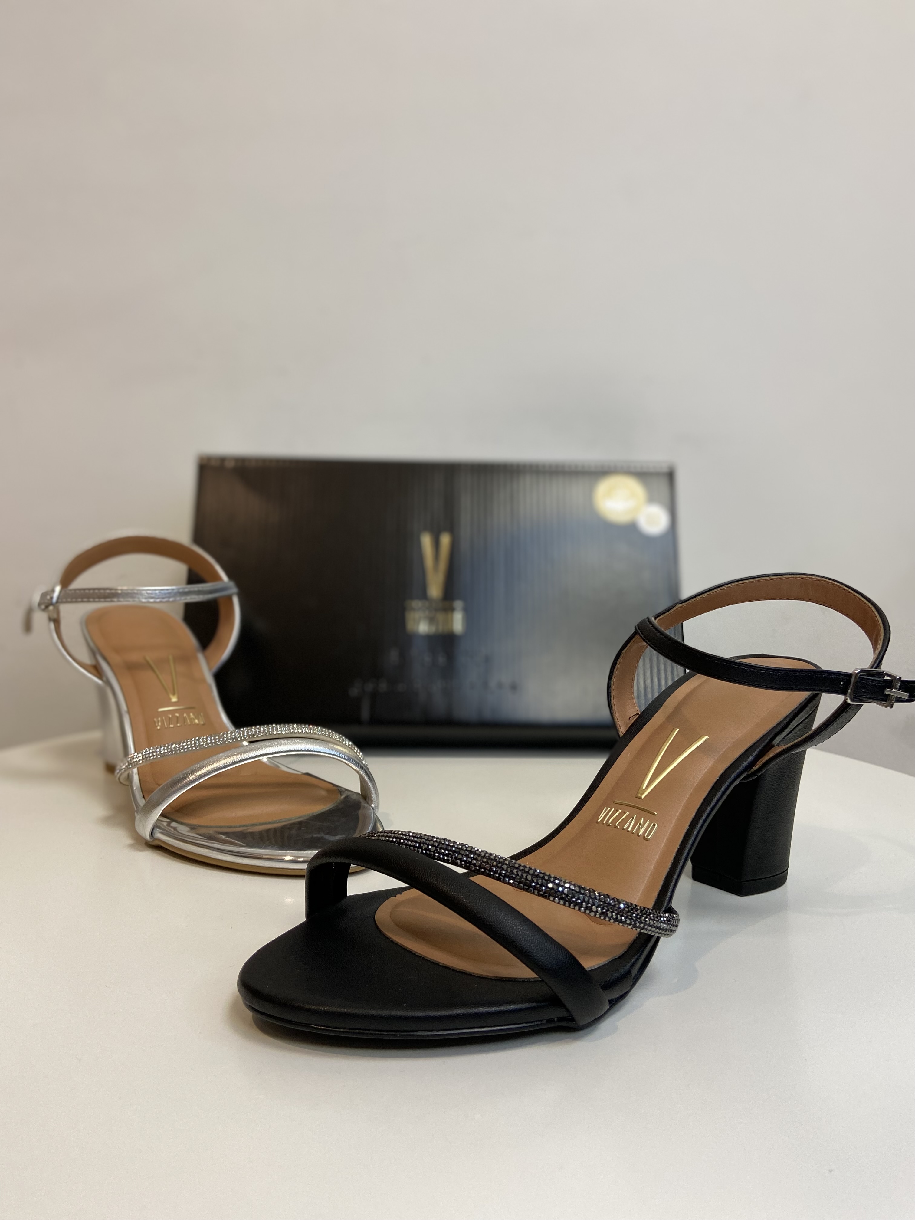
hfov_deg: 53.1
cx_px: 458
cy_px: 610
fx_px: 916
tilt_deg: -6.1
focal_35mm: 26
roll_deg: -0.7
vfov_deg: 67.3
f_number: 1.8
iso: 80
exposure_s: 1/100
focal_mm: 4.25
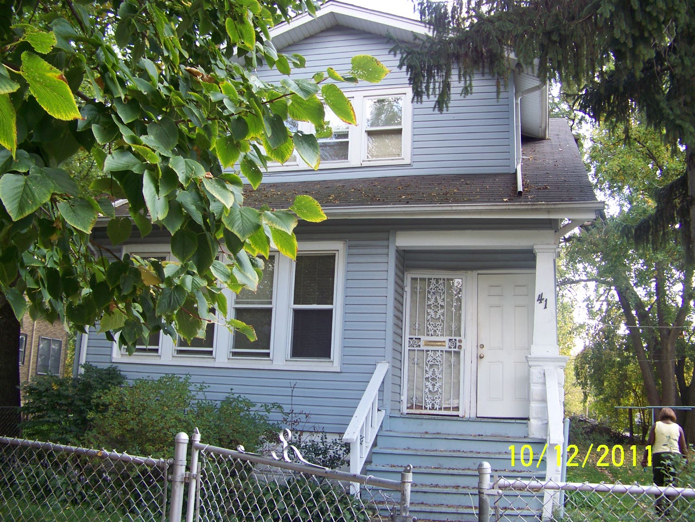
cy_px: 261
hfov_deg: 51.4
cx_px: 348
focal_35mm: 36
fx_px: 723
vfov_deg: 39.7
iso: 64
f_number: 2.8
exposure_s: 1/60
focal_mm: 5.85
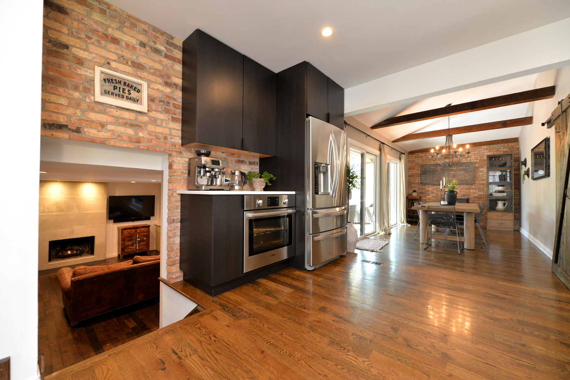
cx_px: 285
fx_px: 222
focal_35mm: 14
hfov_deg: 104.2
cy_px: 190
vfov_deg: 81.3
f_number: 4
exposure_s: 1/60
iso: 800
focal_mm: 14
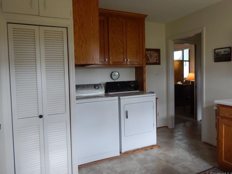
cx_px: 113
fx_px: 161
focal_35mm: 24
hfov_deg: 71.6
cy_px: 81
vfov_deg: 56.8
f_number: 3
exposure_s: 1/60
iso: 125
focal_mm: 4
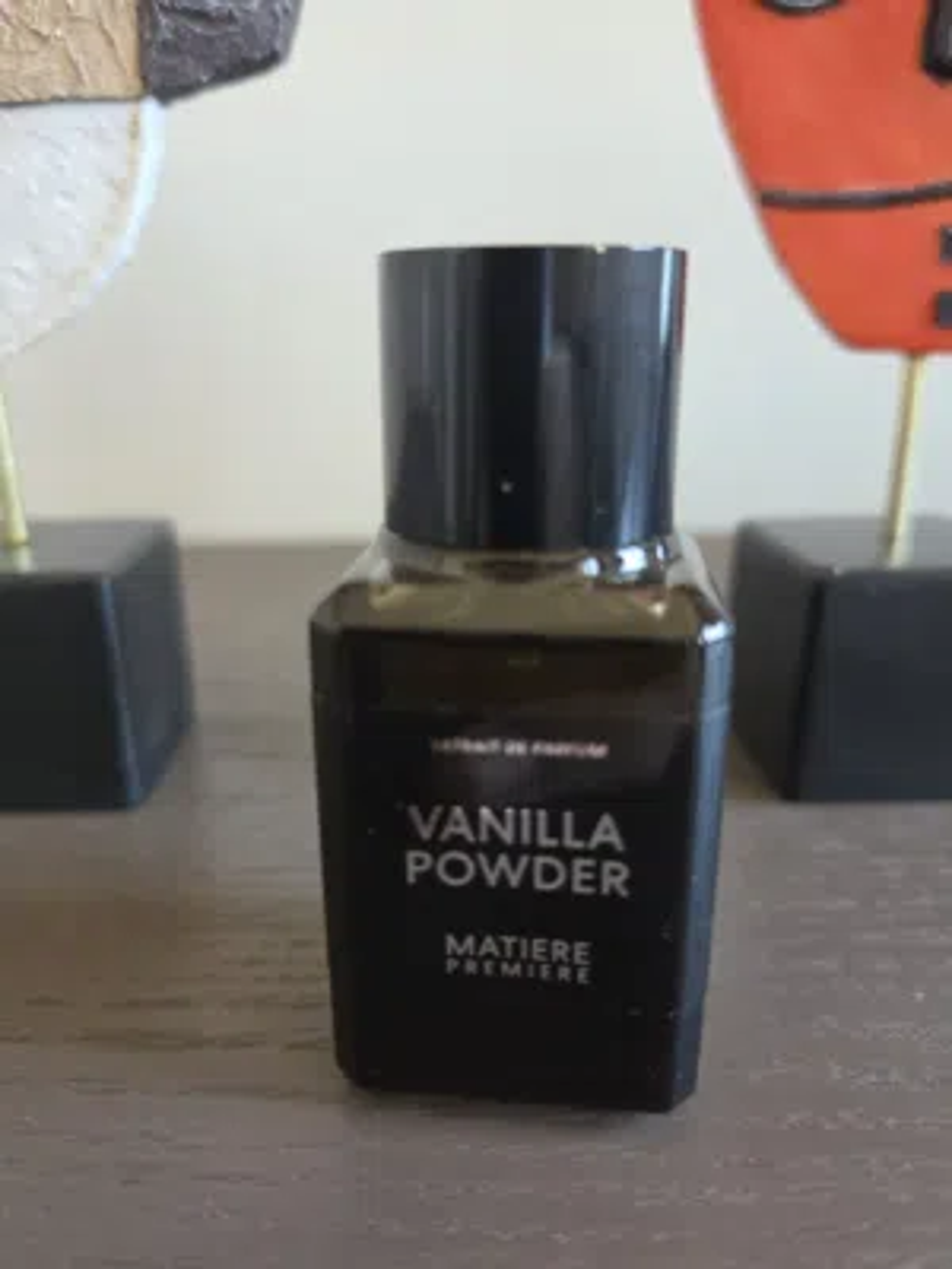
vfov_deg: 73.9
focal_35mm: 23
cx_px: 476
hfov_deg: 58.9
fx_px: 843
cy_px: 634
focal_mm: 6.5
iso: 500
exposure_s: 1/100
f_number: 1.4
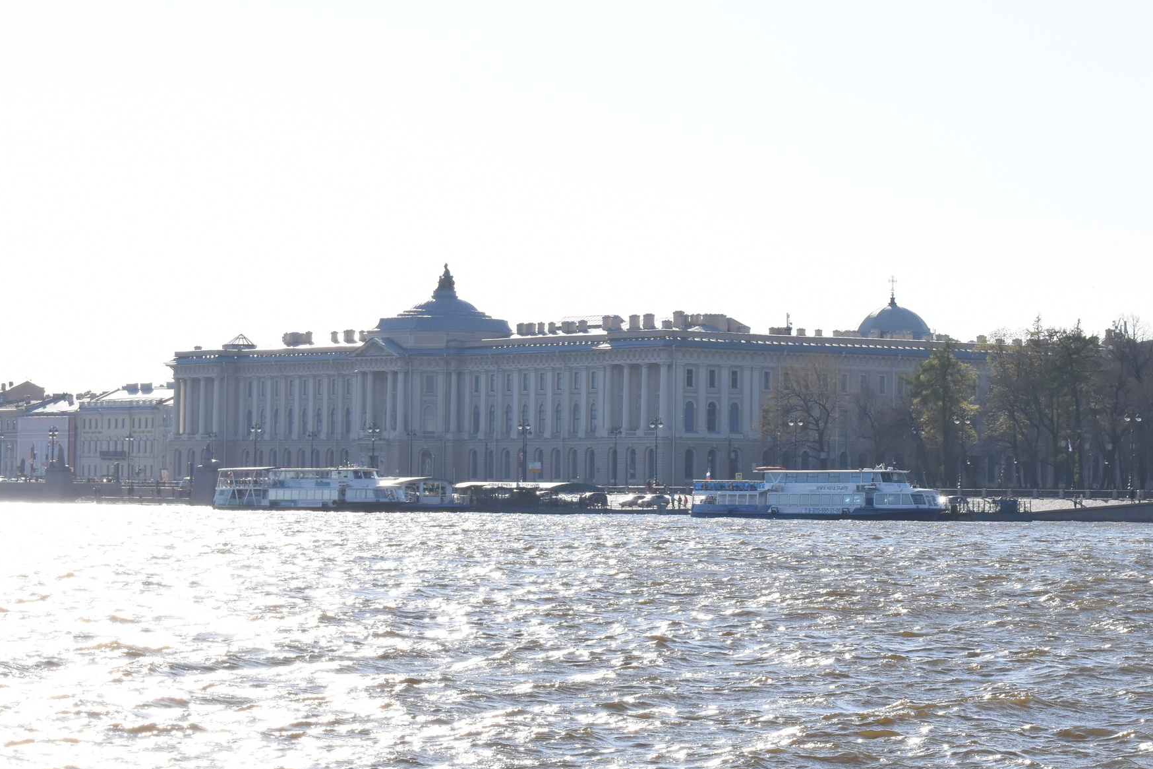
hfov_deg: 16.9
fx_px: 3866
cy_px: 339
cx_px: 797
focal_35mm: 121
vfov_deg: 11.4
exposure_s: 1/800
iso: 800
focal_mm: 55
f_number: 14
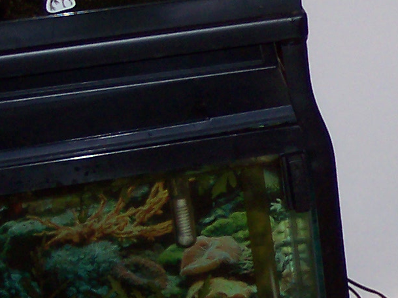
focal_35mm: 161
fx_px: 1850
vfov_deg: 9.2
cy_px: 218
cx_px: 617
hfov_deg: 11.7
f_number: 2.8
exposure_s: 1/30
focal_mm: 8
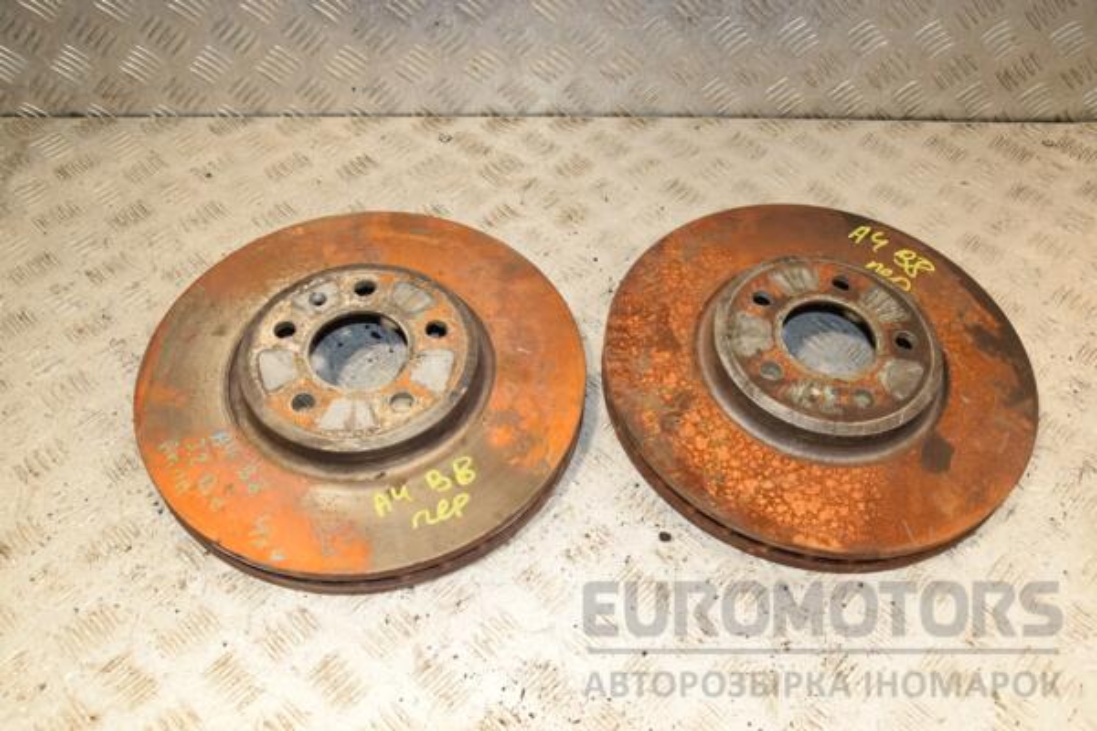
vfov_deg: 41.7
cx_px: 548
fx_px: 960
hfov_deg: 59.5
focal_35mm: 32
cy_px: 366
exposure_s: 1/200
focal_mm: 21
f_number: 6.3
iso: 800
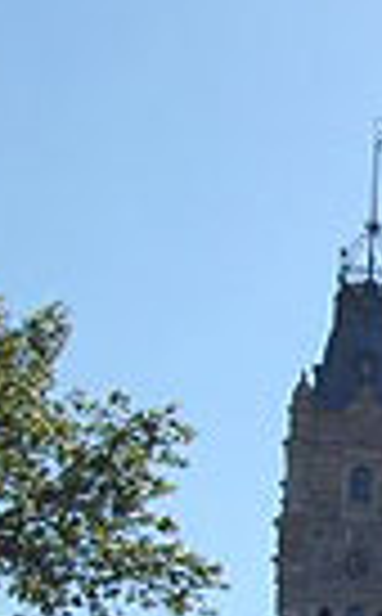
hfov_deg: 10.4
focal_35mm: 116
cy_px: 616
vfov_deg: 17.6
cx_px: 764
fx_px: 1937
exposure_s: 1/500
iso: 200
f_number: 7.1
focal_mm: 23
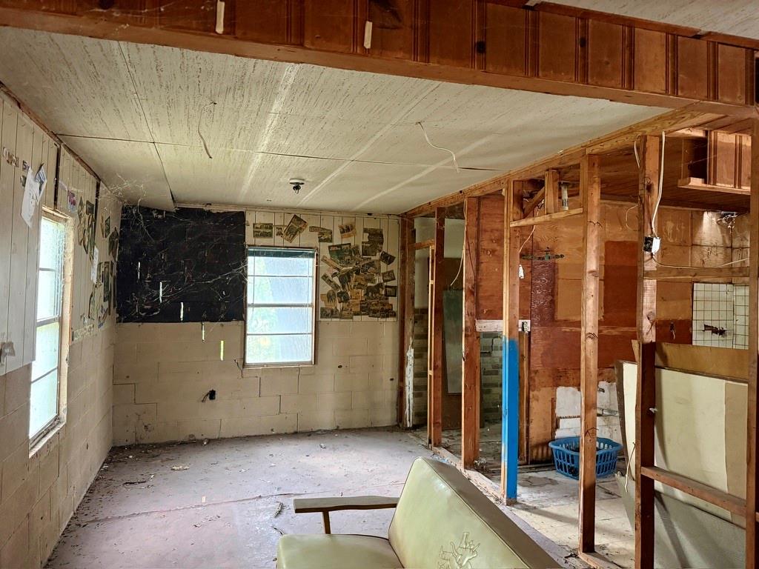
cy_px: 284
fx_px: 526
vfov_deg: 56.8
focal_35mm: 24
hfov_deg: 71.6
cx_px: 380
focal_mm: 6.76
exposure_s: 1/48
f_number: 1.78
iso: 800
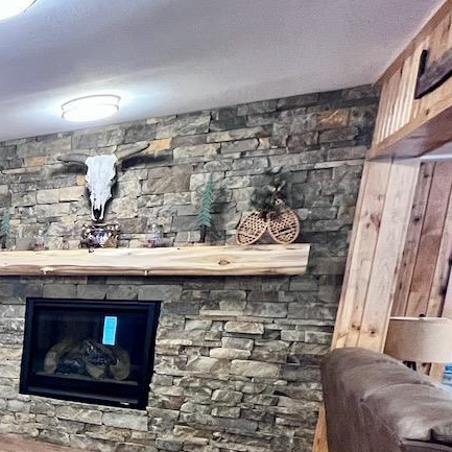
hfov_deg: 30.8
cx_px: -197
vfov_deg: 45.8
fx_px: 502
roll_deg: +0.1
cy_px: 366
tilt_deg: -9.5
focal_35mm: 34
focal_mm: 1.57
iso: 400
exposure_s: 1/60
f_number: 1.8
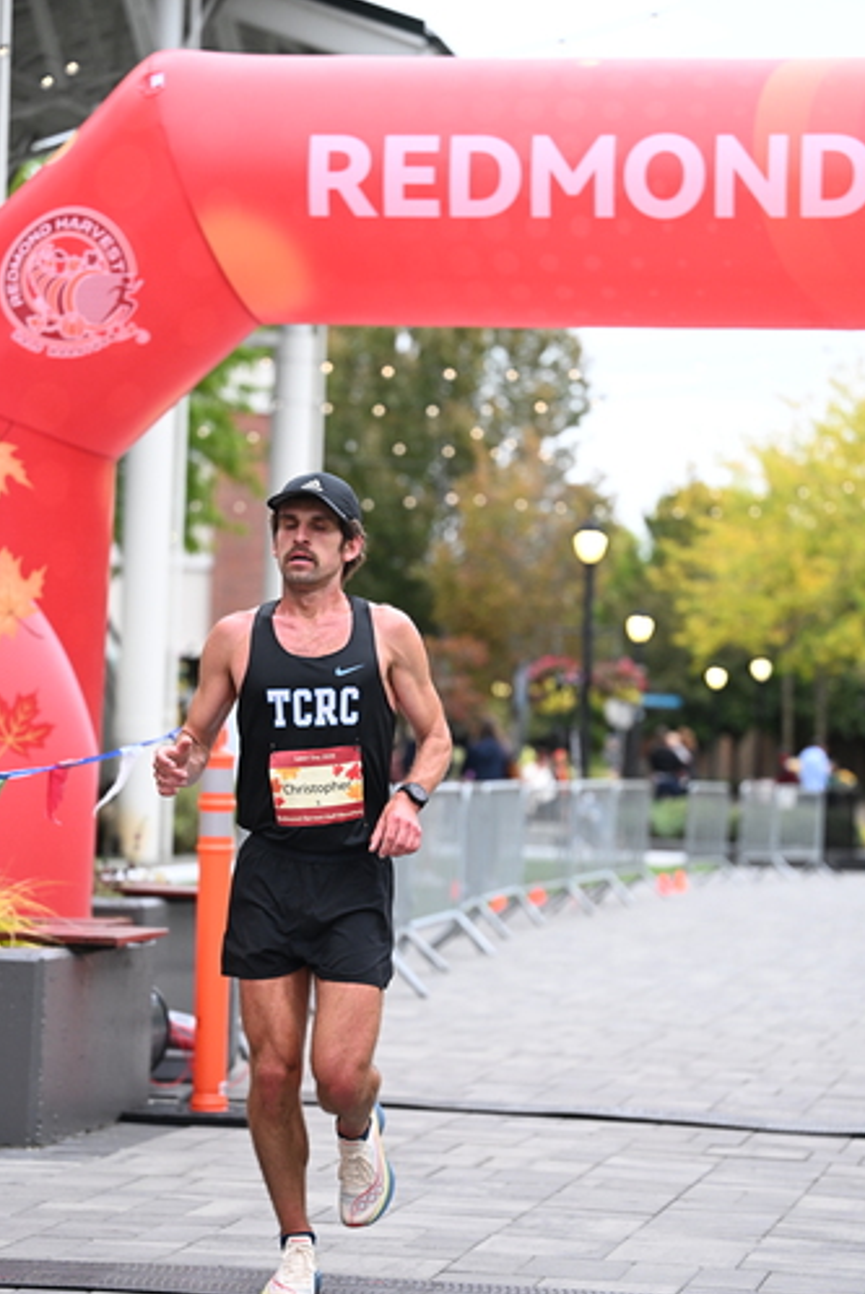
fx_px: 3453
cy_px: 702
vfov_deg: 21.2
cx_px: 440
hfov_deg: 14.3
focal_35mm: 96
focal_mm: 87
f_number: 2.8
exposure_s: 1/800
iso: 1600
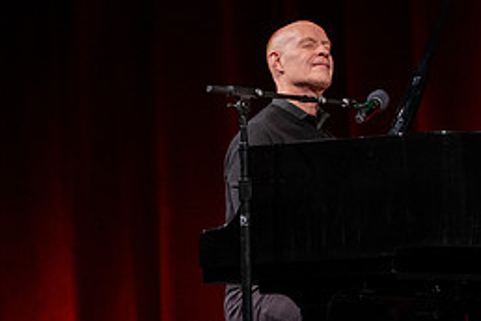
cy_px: 147
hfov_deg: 5.1
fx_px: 5438
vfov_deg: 3.4
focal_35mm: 407
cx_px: 303
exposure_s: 1/320
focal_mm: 135
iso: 1000
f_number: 2.8
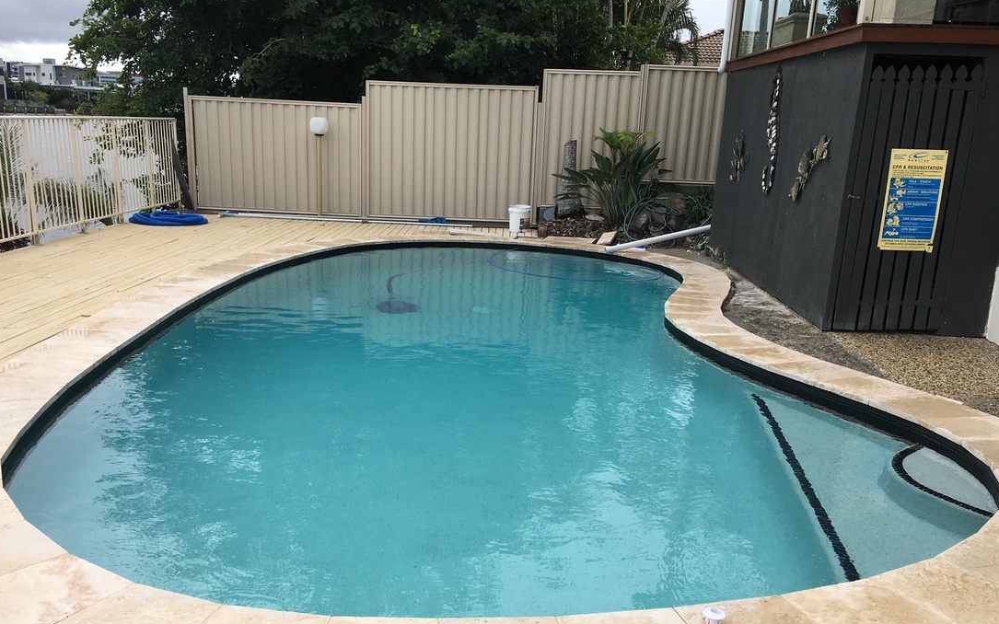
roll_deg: -2.7
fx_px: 926
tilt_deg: -18.6
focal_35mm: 34
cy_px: 408
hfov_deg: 56.7
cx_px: 495
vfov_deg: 36.9
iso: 25
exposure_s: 1/1099
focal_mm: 4.15
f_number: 2.2
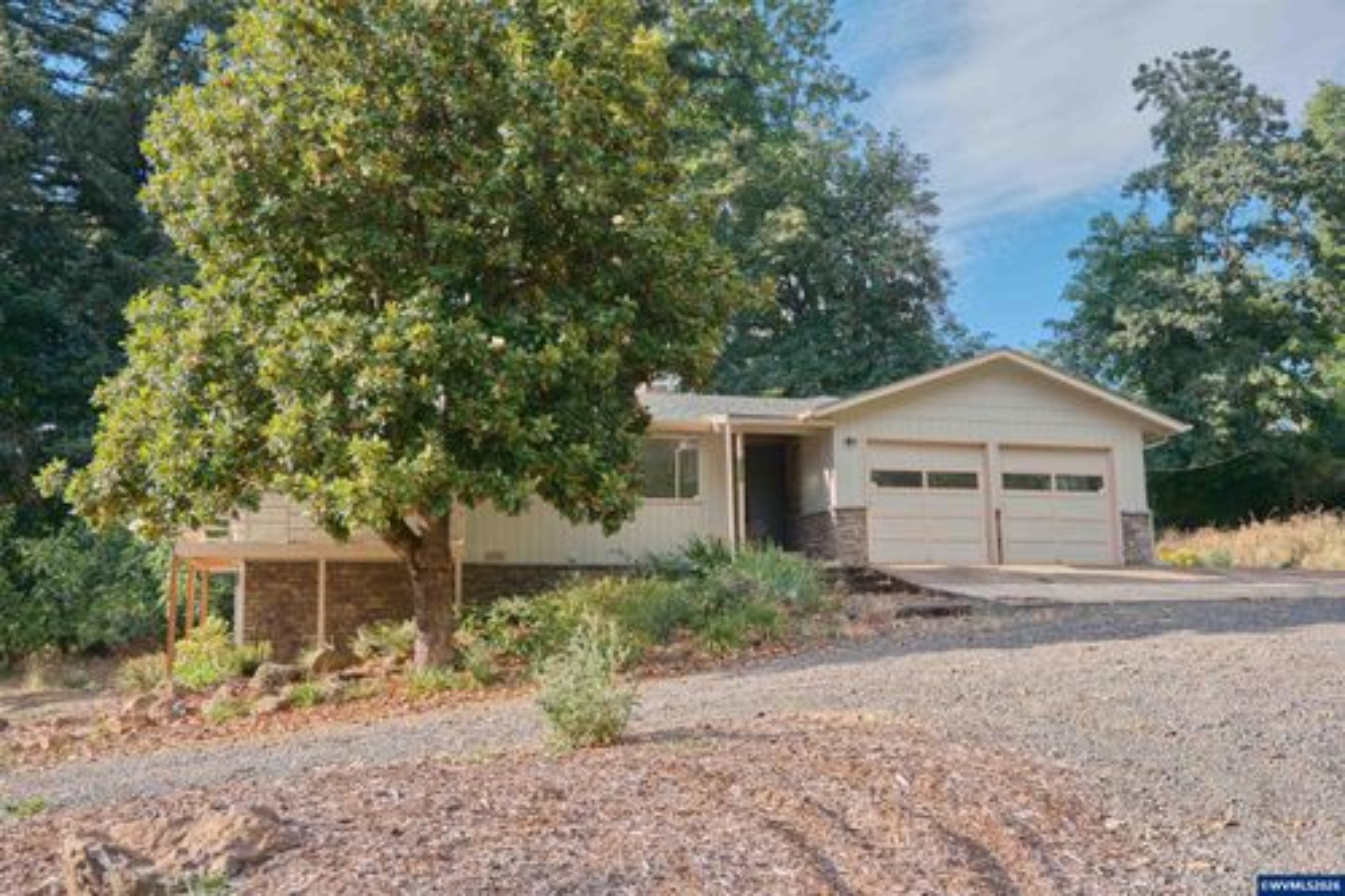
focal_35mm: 32
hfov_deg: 58.7
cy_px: 448
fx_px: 1195
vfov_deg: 41.1
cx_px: 672
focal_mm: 21.2
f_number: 4.5
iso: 125
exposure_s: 1/180
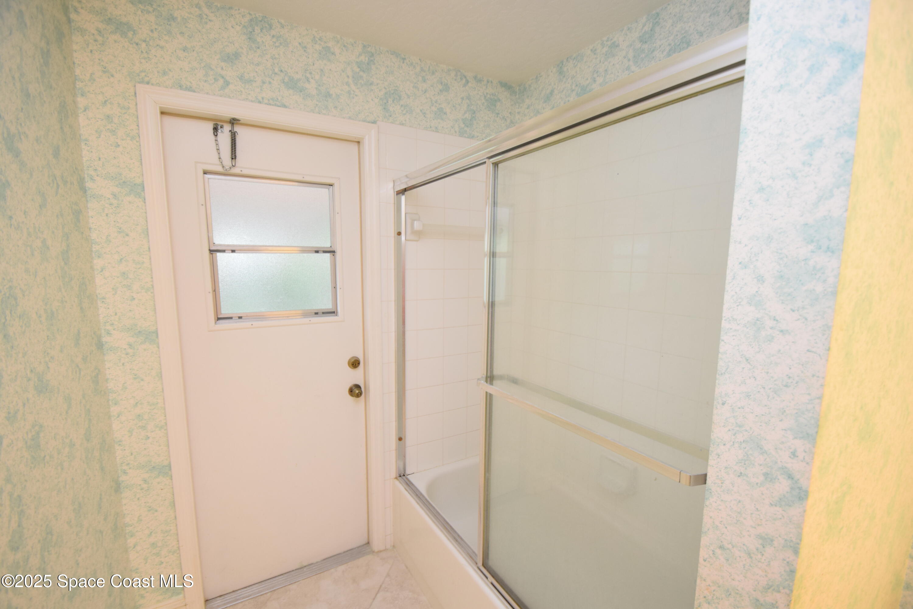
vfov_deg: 77.3
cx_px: 456
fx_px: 380
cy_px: 304
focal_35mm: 15
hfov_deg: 100.4
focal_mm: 10
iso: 800
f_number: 4.5
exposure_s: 1/80
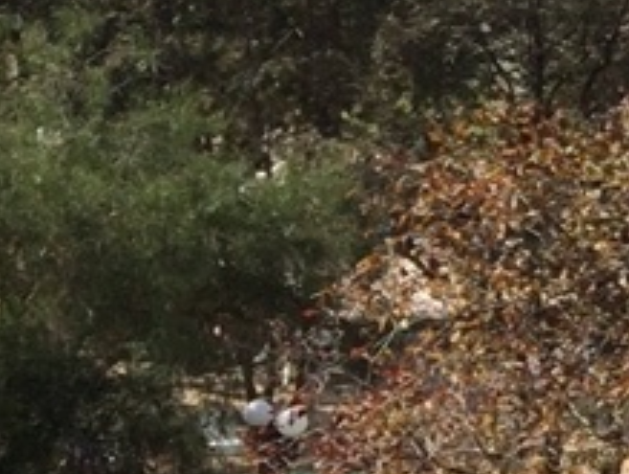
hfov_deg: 9.2
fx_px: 3185
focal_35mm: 175
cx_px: 1827
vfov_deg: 8.5
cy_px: 284
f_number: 2.2
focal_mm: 4.12
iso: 40
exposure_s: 1/1786
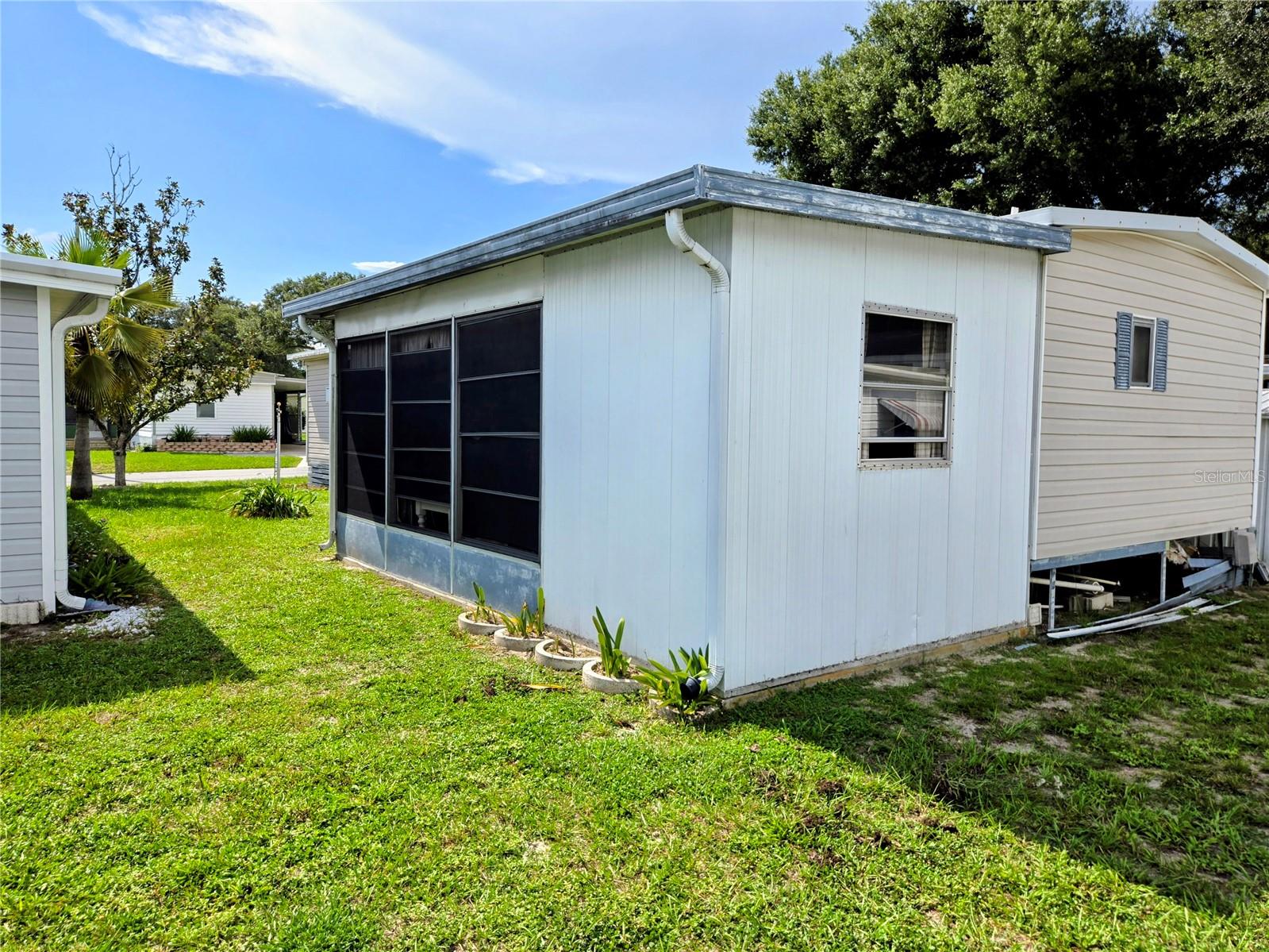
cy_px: 476
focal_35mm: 23
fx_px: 843
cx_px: 634
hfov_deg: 73.9
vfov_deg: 58.9
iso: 25
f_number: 1.8
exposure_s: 1/2128
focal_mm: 5.4
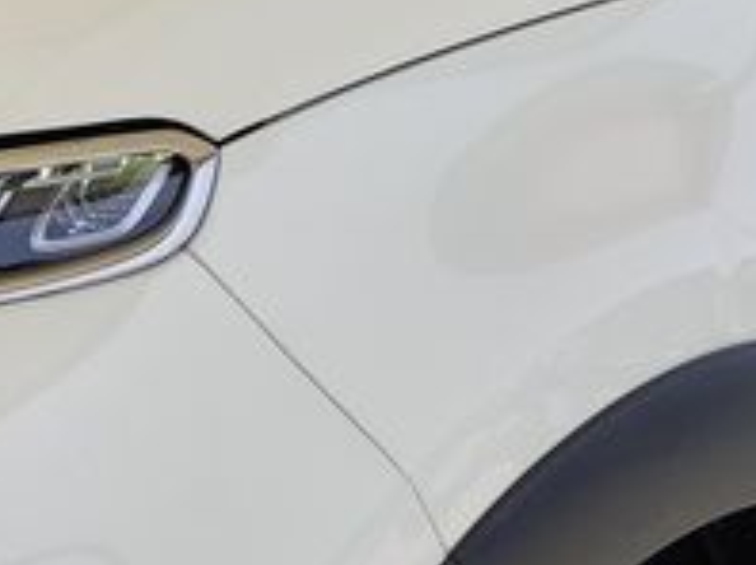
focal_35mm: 93
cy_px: 370
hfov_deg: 20.4
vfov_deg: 15.8
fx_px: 2029
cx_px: -23
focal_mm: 6.19
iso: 100
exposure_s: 1/1171
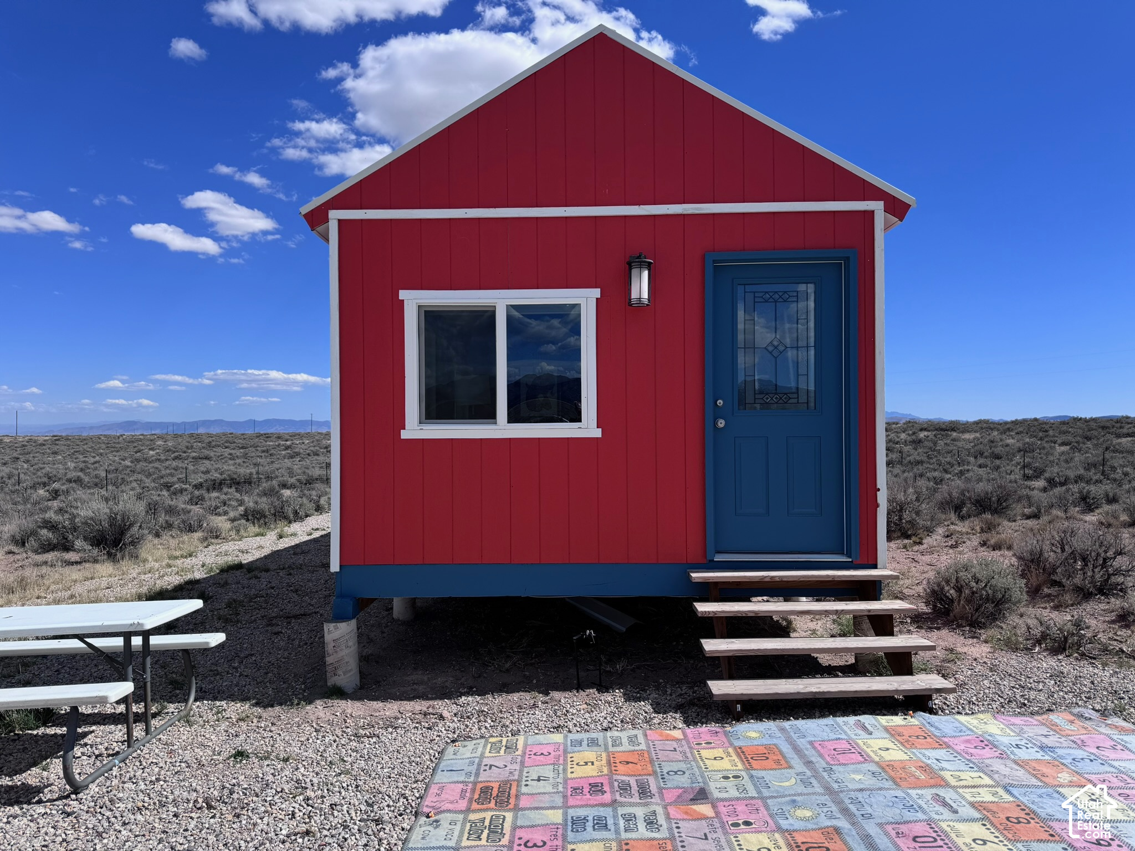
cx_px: 568
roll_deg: +0.4
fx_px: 787
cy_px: 426
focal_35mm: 24
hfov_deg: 71.6
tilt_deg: +0.1
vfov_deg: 56.8
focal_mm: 6.76
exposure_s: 1/5814
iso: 80
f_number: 1.78
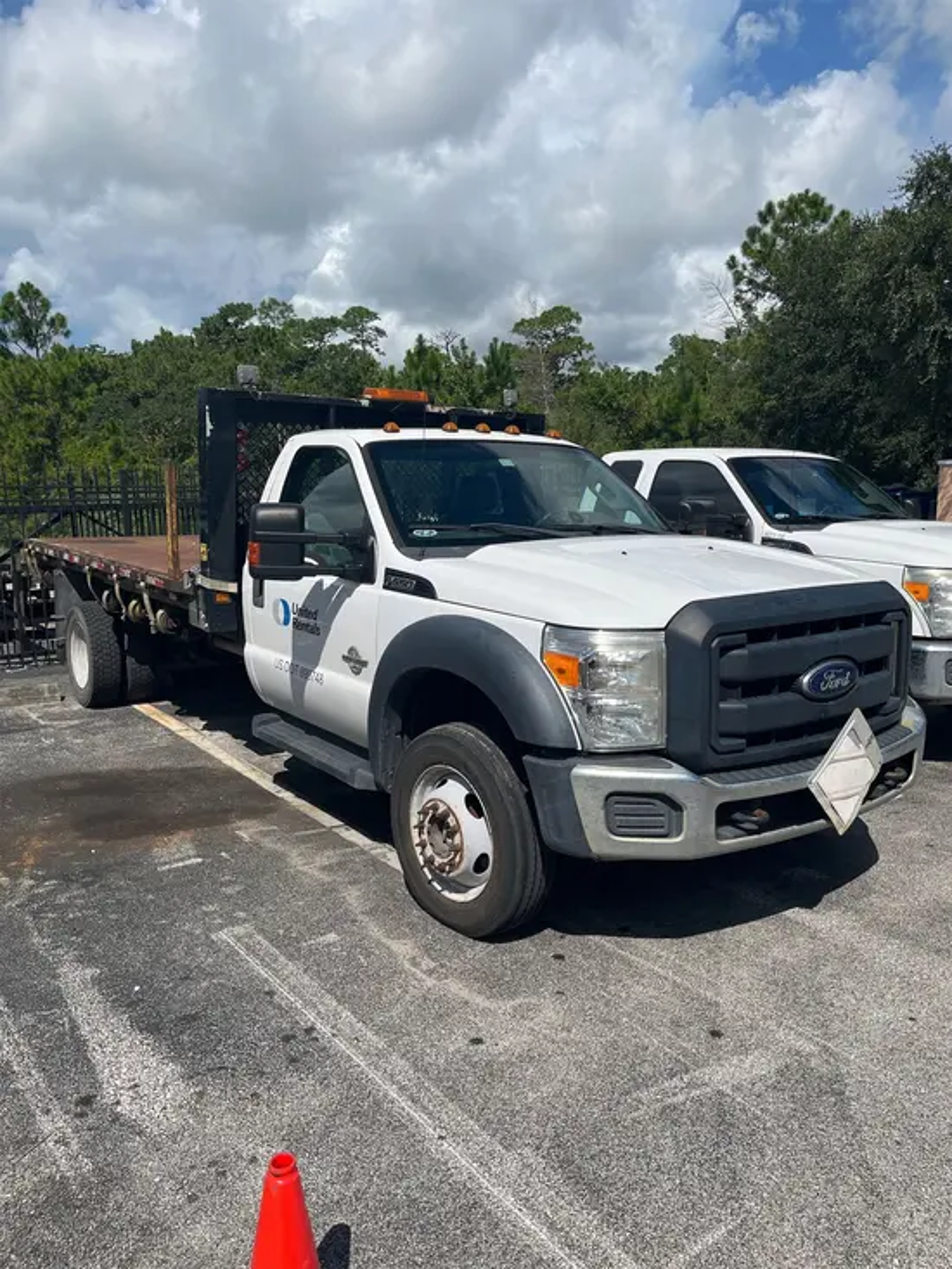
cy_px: 634
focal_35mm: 26
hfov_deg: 53.1
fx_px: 953
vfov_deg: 67.3
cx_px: 476
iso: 50
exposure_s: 1/6173
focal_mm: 5.1
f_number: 1.6
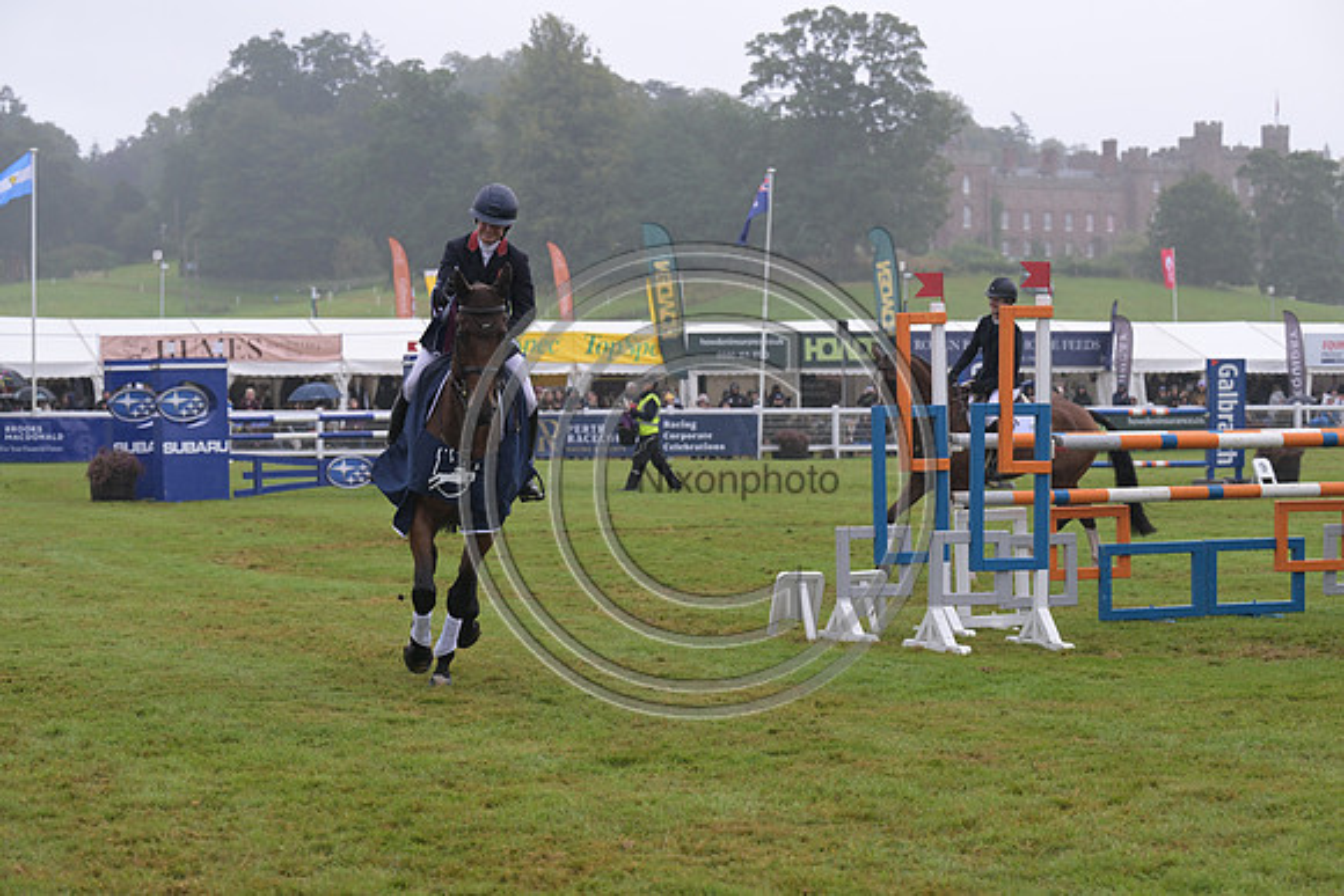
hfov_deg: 21.2
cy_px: 448
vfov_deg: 14.3
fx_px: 3585
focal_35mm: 96
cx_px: 672
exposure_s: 1/800
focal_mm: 96
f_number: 5.6
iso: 720
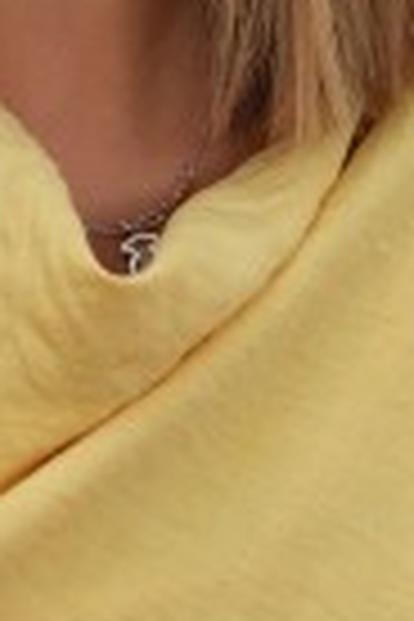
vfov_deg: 8.5
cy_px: 76
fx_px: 4170
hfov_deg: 5.7
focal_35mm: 242
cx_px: -4
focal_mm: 29
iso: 800
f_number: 4.5
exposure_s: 1/160
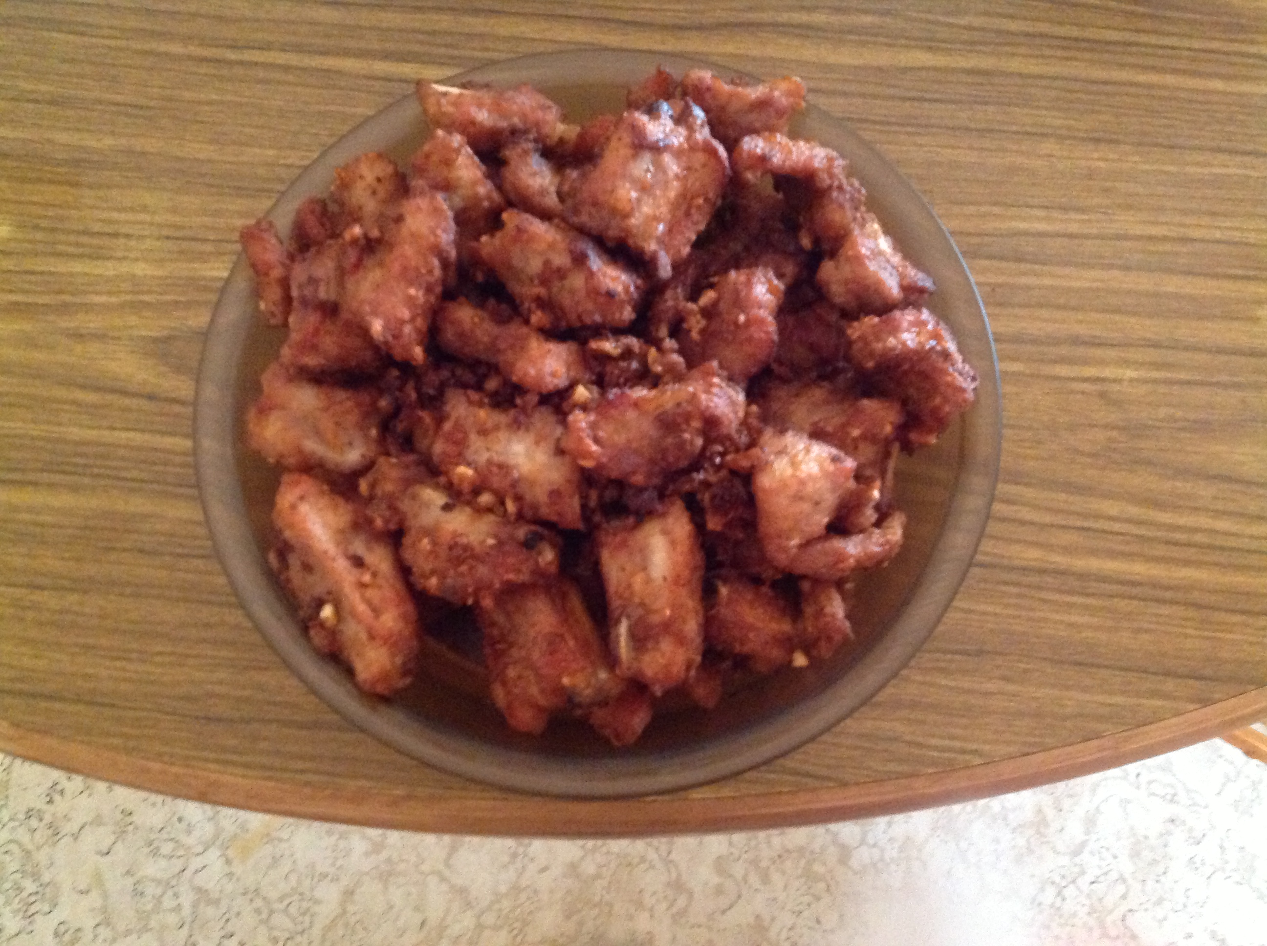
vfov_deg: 40.6
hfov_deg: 52.7
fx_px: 1279
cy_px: 473
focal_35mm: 35
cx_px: 634
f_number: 2.4
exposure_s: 1/15
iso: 800
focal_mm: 4.28
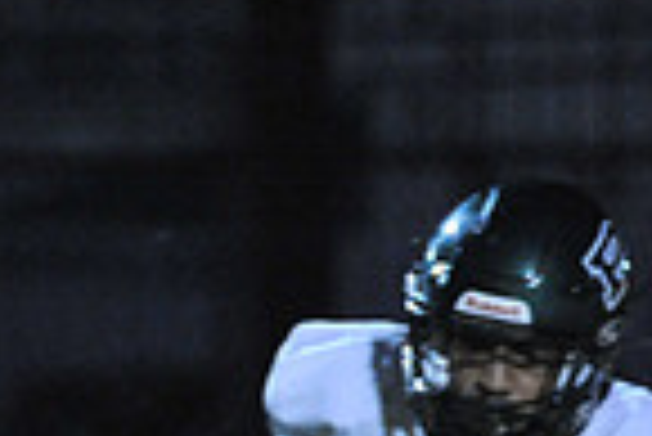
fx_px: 28988
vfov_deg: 0.9
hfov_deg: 1.3
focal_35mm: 1599
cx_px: -517
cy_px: 656
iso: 6400
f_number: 6
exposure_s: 1/200
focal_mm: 400
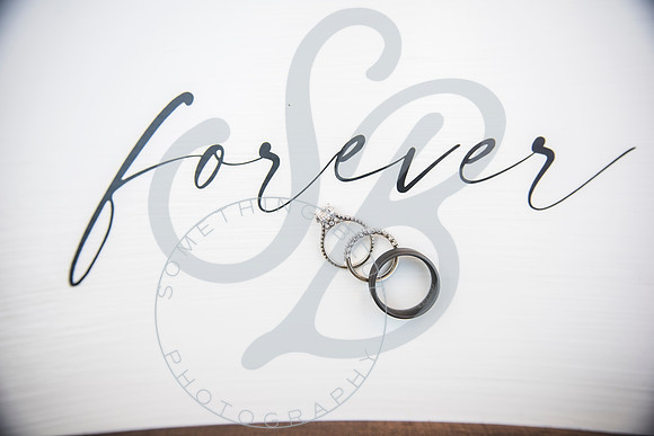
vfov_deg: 48.0
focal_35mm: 27
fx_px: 491
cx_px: 327
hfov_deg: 67.4
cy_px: 218
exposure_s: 1/250
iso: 100
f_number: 2.8
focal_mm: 27
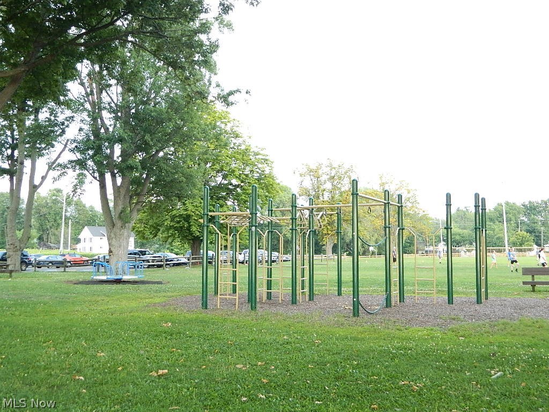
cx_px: 274
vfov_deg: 35.1
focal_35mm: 41
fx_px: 650
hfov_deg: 45.8
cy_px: 206
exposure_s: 1/200
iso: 400
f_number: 3.5
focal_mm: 7.3
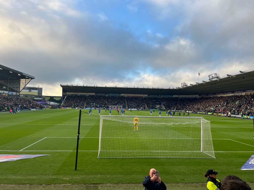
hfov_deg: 67.3
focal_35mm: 26
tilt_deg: +1.1
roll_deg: -0.4
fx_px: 191
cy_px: 95
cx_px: 127
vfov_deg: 53.1
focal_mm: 5.1
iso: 50
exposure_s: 1/935
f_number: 1.6
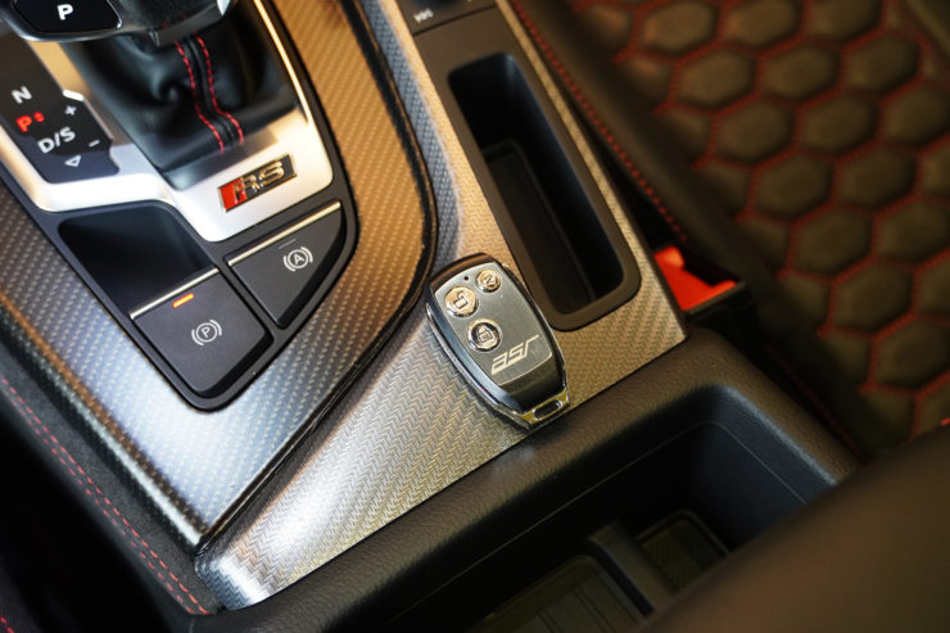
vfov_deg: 27.2
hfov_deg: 40.0
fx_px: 1306
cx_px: 475
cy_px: 316
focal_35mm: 50
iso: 2000
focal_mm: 33
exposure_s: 1/60
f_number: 4.5
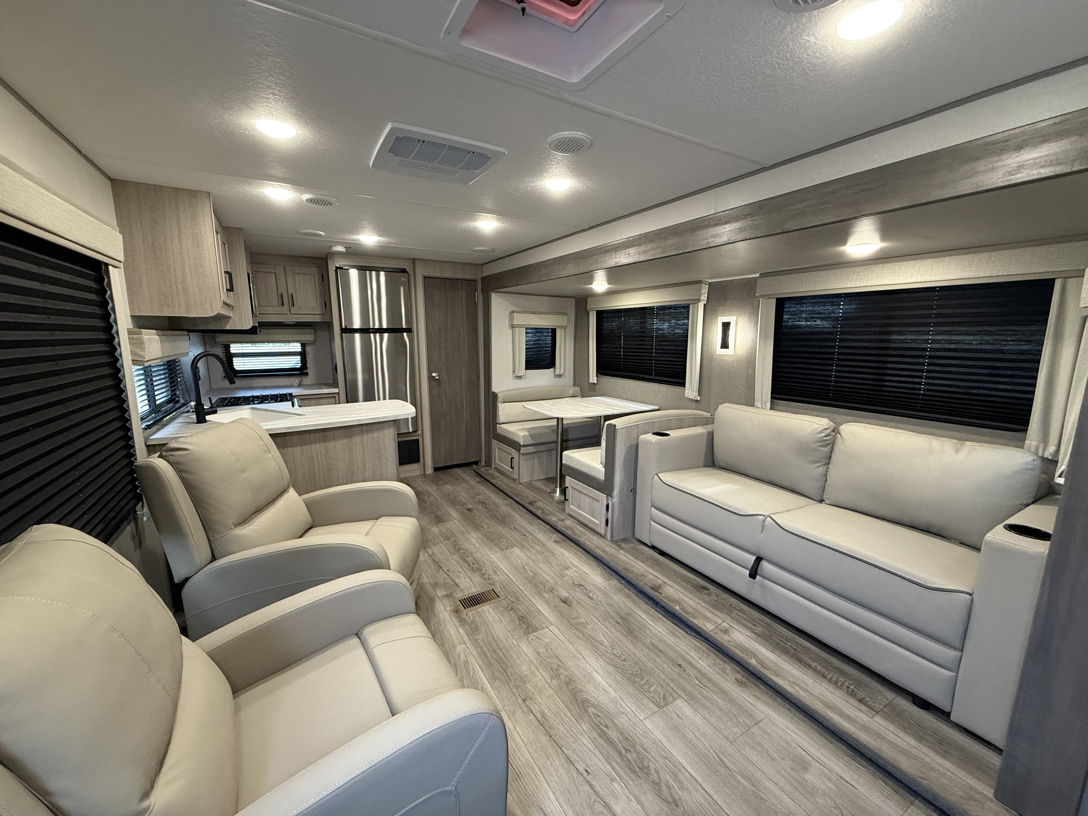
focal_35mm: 14
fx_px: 440
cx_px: 544
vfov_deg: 85.7
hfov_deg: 102.1
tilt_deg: -9.1
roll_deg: -0.2
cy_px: 408
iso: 400
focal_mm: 2.22
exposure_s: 1/60
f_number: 2.2
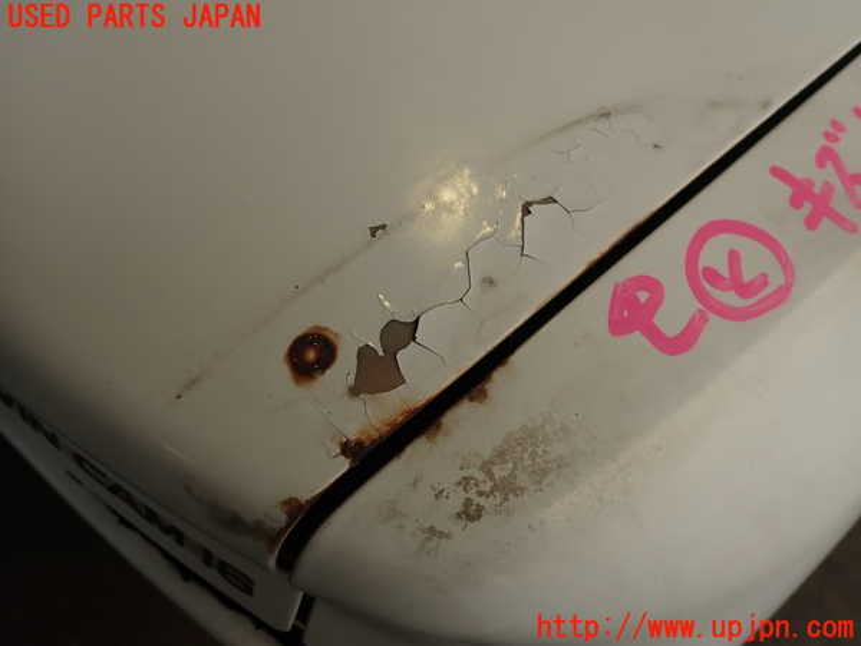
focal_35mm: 25
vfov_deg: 54.9
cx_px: 430
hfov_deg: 69.4
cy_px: 323
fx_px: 622
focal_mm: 4.5
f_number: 2.8
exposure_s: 1/320
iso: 100
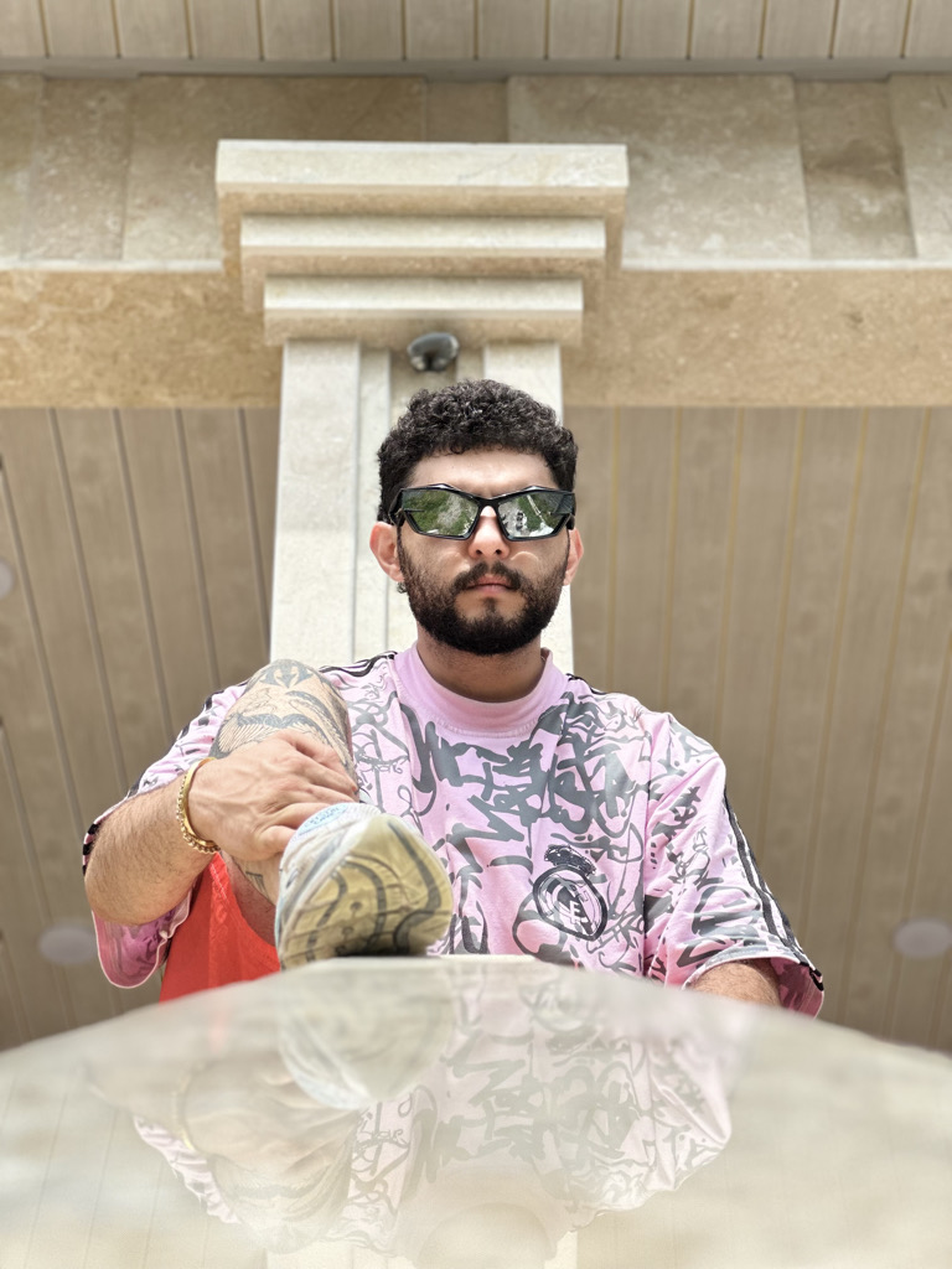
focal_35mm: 77
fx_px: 2824
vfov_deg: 25.3
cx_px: 476
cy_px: 634
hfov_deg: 19.1
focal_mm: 9
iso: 32
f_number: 2.8
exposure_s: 1/558
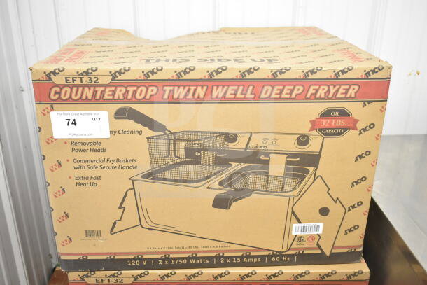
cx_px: 214
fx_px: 427
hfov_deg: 53.1
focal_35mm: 36
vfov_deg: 36.9
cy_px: 142
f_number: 4.5
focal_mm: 24
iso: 1600
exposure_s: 1/40
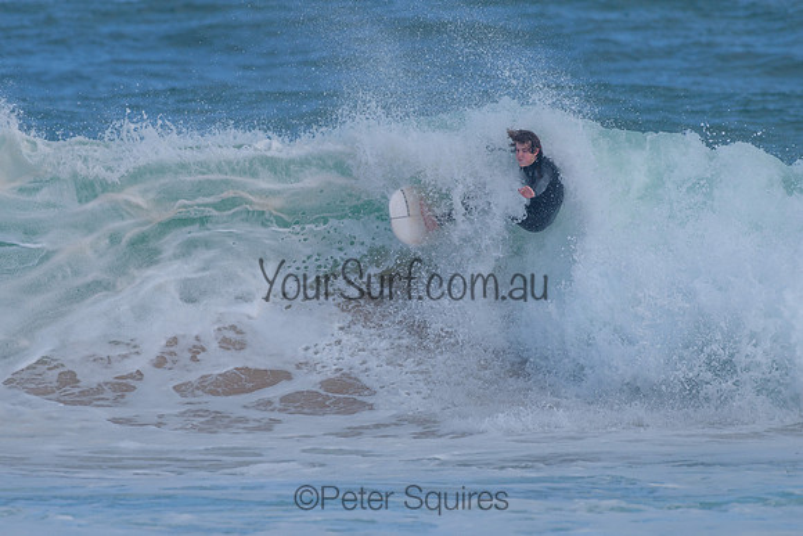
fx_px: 13666
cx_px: 365
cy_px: 210
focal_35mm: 613
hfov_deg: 3.4
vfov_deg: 2.2
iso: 280
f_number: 5.6
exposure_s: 1/2000
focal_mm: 500
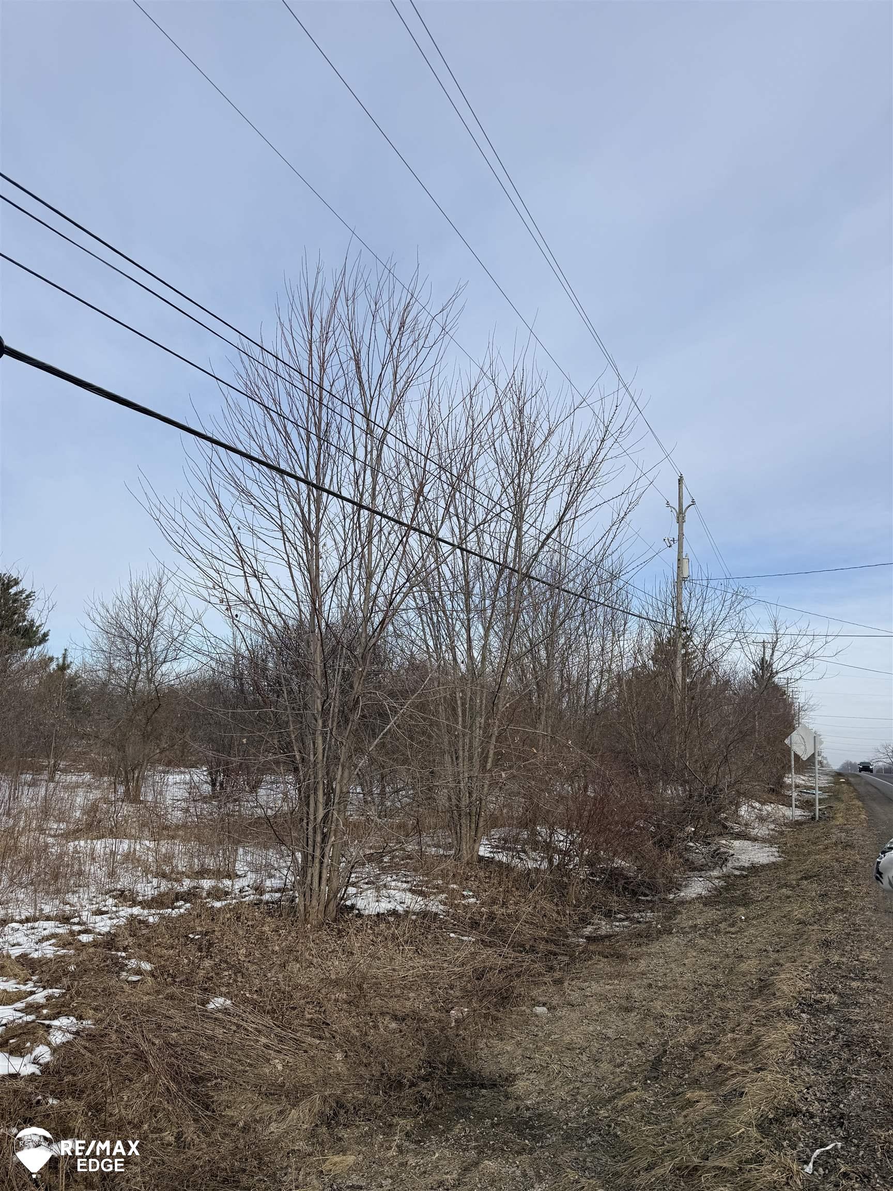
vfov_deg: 71.6
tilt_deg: +10.9
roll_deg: -3.4
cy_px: 596
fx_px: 826
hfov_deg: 56.8
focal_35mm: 24
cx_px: 446
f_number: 1.78
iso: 80
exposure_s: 1/5319
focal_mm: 6.76
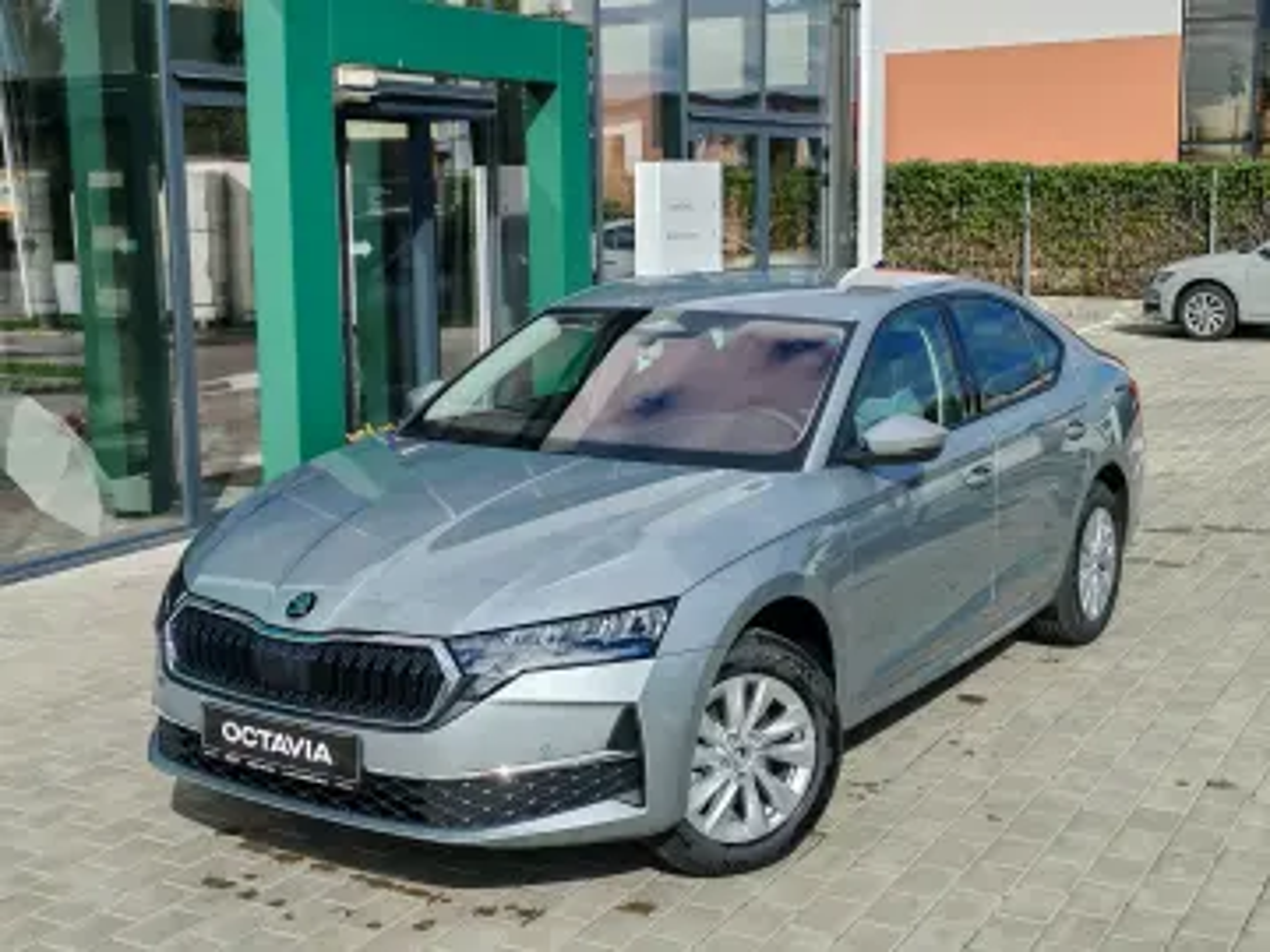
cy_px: 476
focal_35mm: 48
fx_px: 1761
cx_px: 635
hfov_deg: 39.7
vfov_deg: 30.3
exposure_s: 1/3500
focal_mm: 5.52
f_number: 1.95
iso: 50
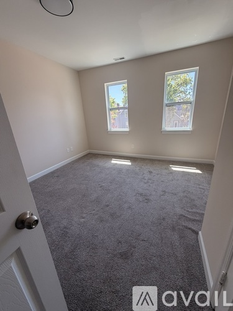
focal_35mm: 14
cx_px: 116
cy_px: 156
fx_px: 126
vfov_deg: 102.1
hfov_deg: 85.7
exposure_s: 1/121
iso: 100
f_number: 2.2
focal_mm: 2.22
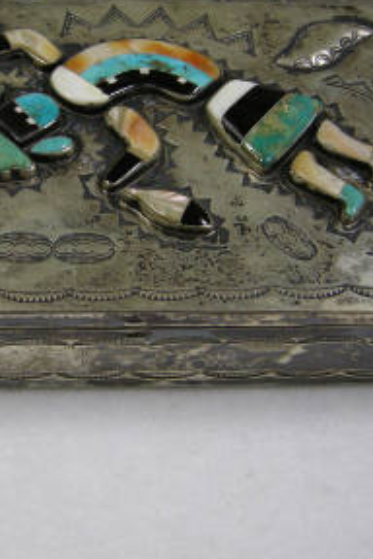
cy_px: 232
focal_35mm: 65
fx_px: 1010
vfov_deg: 30.9
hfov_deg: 20.7
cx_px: 82
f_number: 2.7
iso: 188
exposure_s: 1/72
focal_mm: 7.5
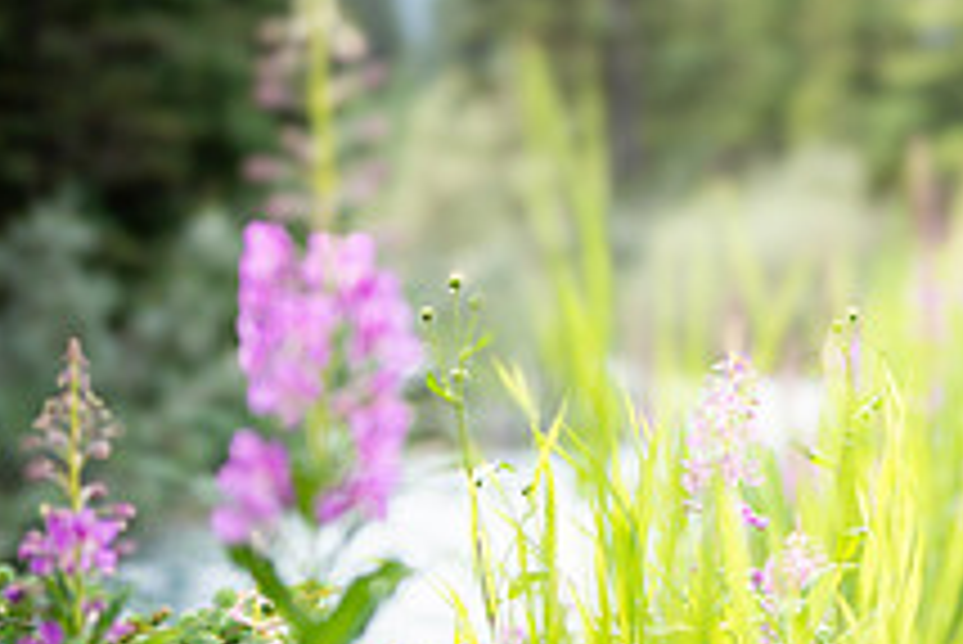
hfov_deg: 20.5
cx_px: 1035
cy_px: 358
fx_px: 2543
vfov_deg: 14.4
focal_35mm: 95
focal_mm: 35
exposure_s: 1/4000
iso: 200
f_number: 1.2
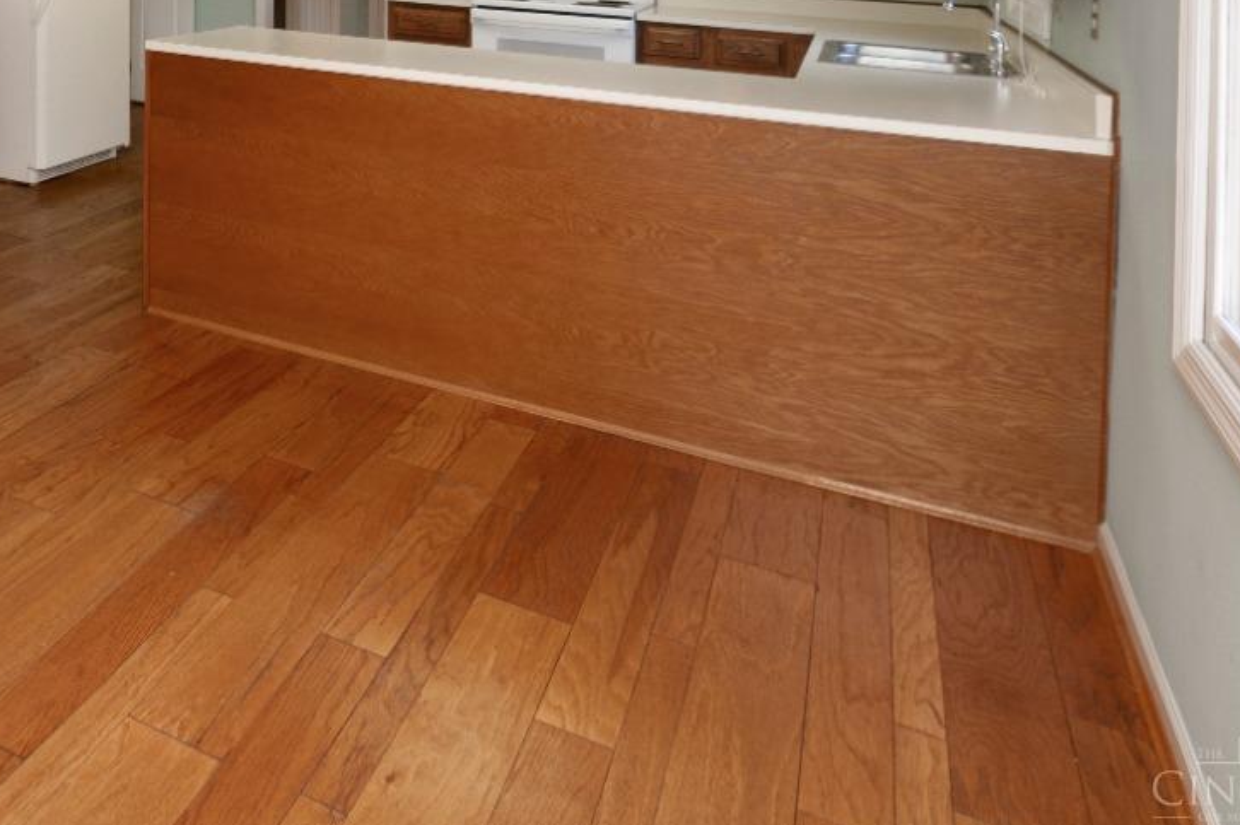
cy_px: -5
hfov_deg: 53.2
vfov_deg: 37.6
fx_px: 1067
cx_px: 133
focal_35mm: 31
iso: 200
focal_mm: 15
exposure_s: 1/15
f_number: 8
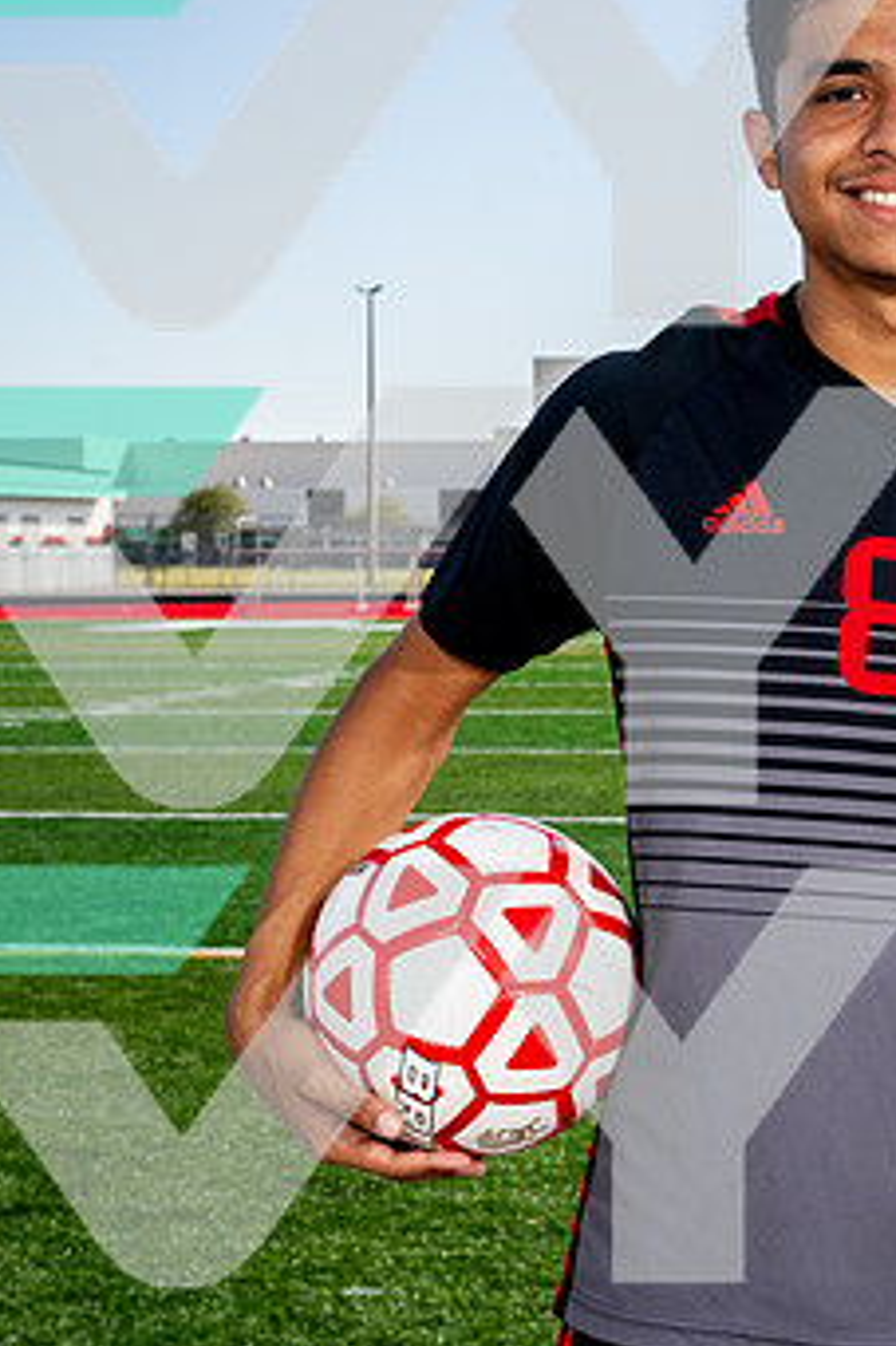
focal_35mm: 80
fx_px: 2989
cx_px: 857
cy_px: 598
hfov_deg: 16.7
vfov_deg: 25.4
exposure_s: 1/250
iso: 250
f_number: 13
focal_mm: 47
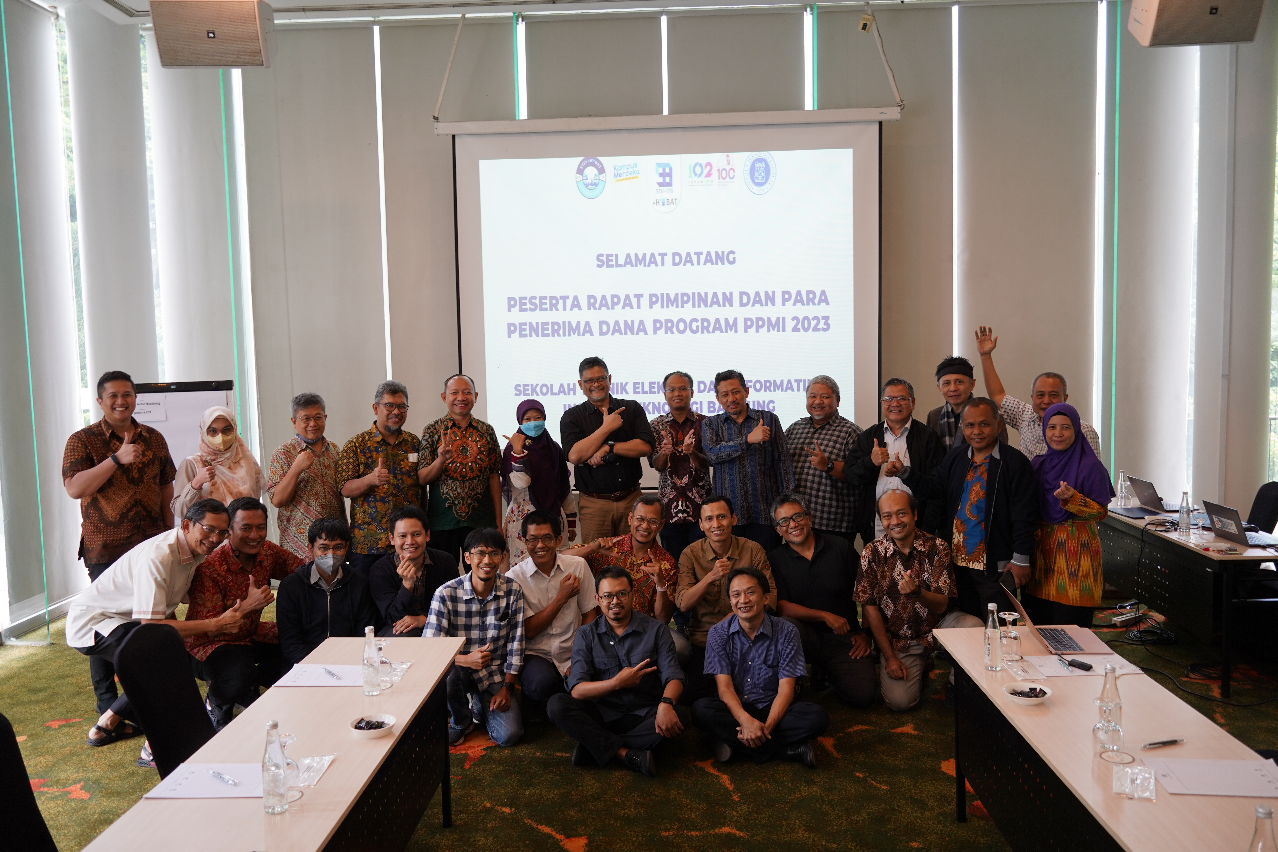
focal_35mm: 28
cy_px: 426
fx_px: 994
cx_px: 639
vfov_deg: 46.4
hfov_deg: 65.5
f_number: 4.5
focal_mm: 28
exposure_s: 1/30
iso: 400
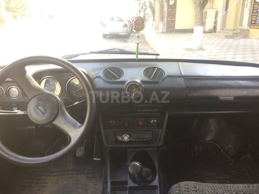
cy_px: 97
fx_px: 217
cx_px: 130
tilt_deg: -21.2
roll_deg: -2.0
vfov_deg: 48.2
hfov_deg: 61.7
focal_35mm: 29
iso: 40
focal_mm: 4.15
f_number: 2.2
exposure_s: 1/33
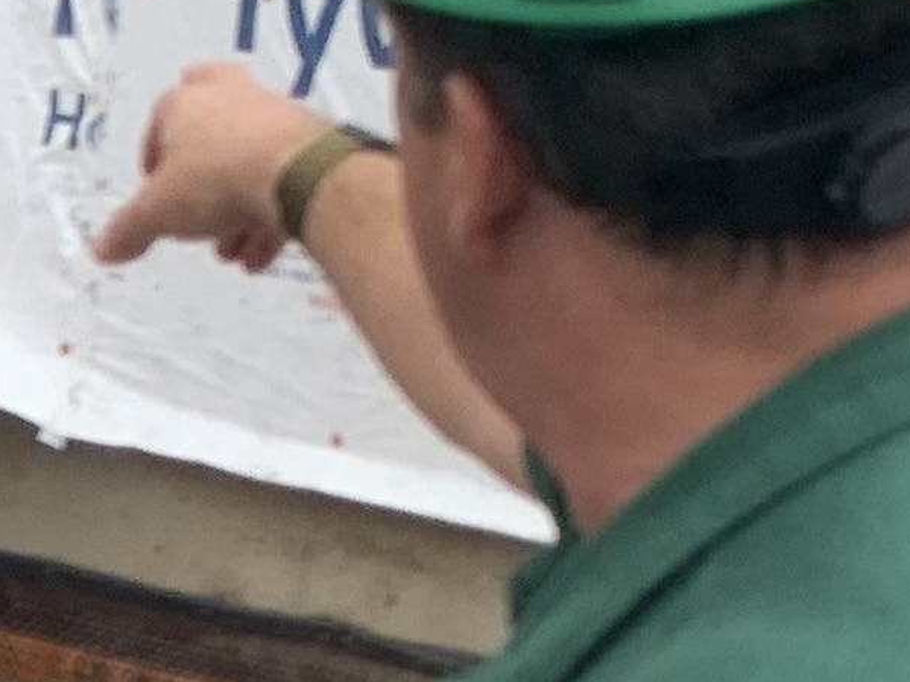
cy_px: 820
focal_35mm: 175
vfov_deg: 8.4
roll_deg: -2.3
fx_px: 4600
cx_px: -807
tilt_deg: -15.7
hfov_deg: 10.5
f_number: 1.8
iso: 25
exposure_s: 1/587
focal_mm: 4.25
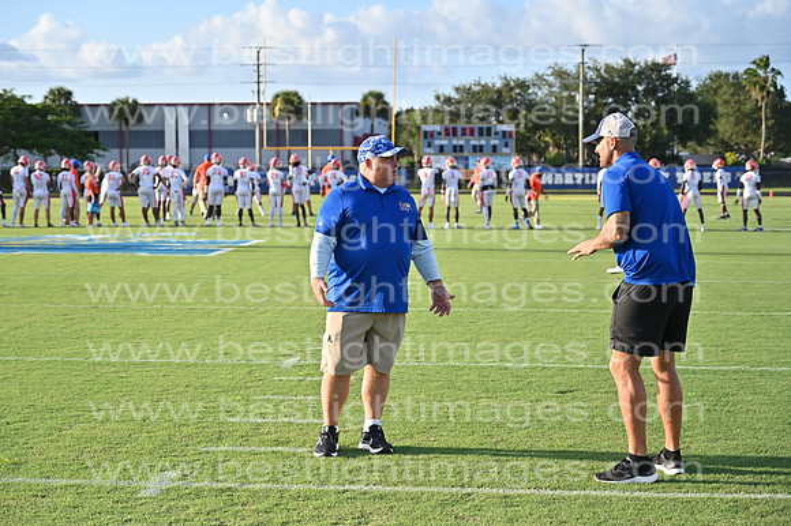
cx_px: 396
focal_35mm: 65
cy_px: 263
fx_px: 1427
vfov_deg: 20.9
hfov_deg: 31.0
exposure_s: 1/8000
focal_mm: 65
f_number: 4
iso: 1000
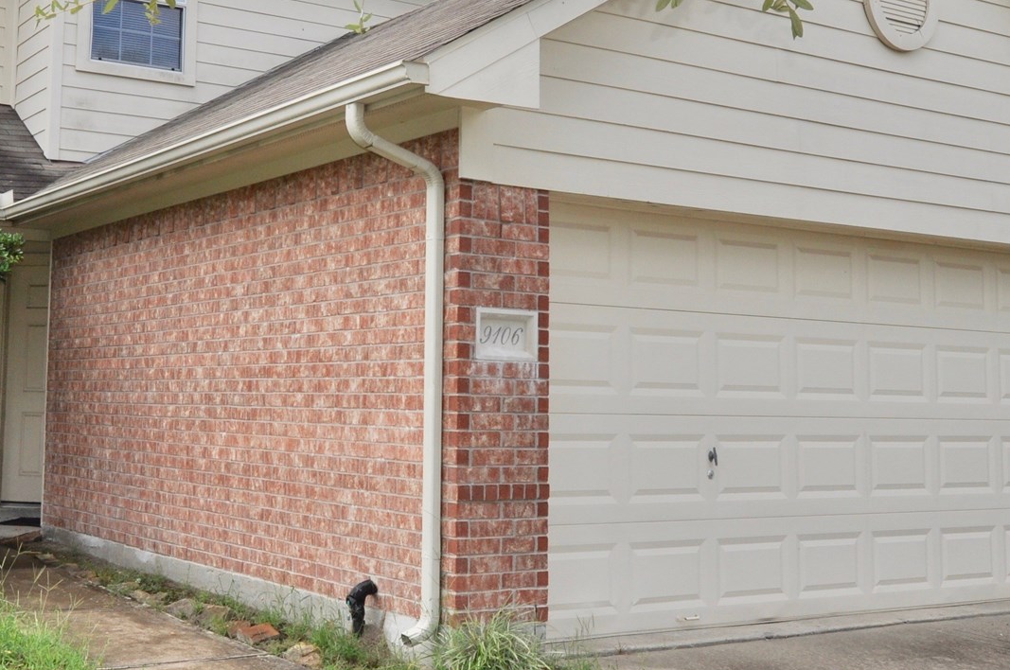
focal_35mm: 52
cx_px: 364
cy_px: 274
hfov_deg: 37.9
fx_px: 1457
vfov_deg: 25.9
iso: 200
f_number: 11
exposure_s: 1/200
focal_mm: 17
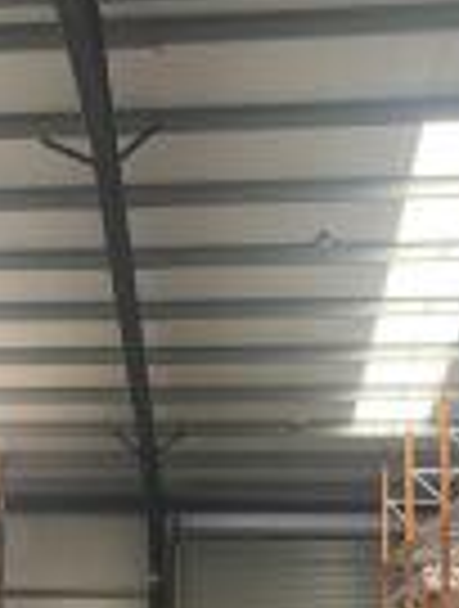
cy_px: 520
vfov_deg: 22.8
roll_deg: -0.8
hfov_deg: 17.2
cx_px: -27
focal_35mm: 84
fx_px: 1478
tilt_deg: +7.6
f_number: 1.6
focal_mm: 4.2
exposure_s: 1/65
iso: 125
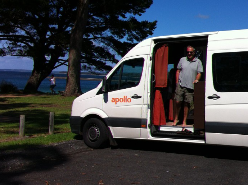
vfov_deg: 27.9
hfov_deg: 36.4
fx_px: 372
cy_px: 74
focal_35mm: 52
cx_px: 169
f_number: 2.8
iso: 80
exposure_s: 1/2320
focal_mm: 3.85
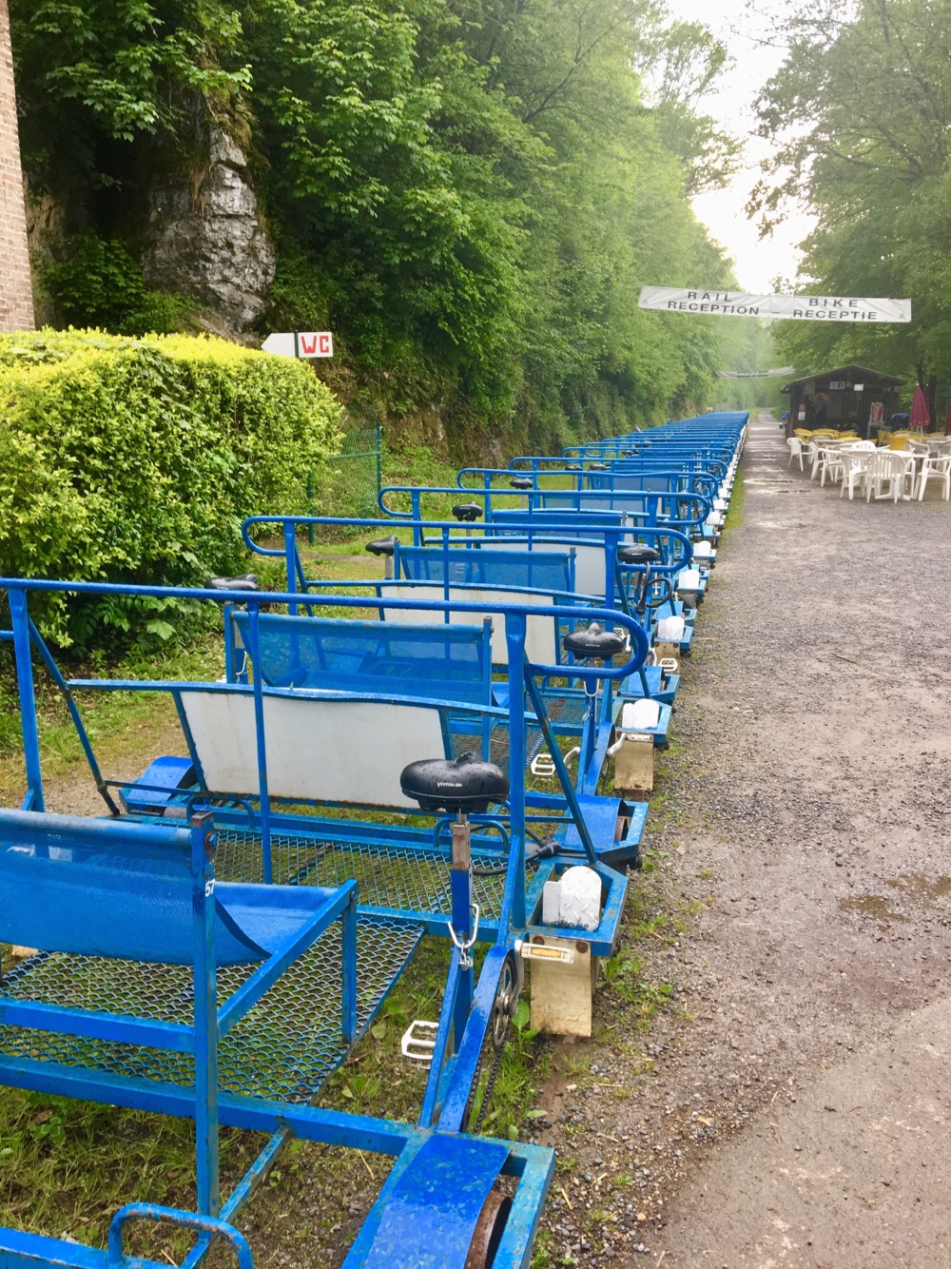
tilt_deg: -10.6
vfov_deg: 61.7
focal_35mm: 29
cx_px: 476
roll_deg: +0.8
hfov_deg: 48.2
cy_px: 634
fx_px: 1063
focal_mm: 4.15
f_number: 2.2
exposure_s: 1/100
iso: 40
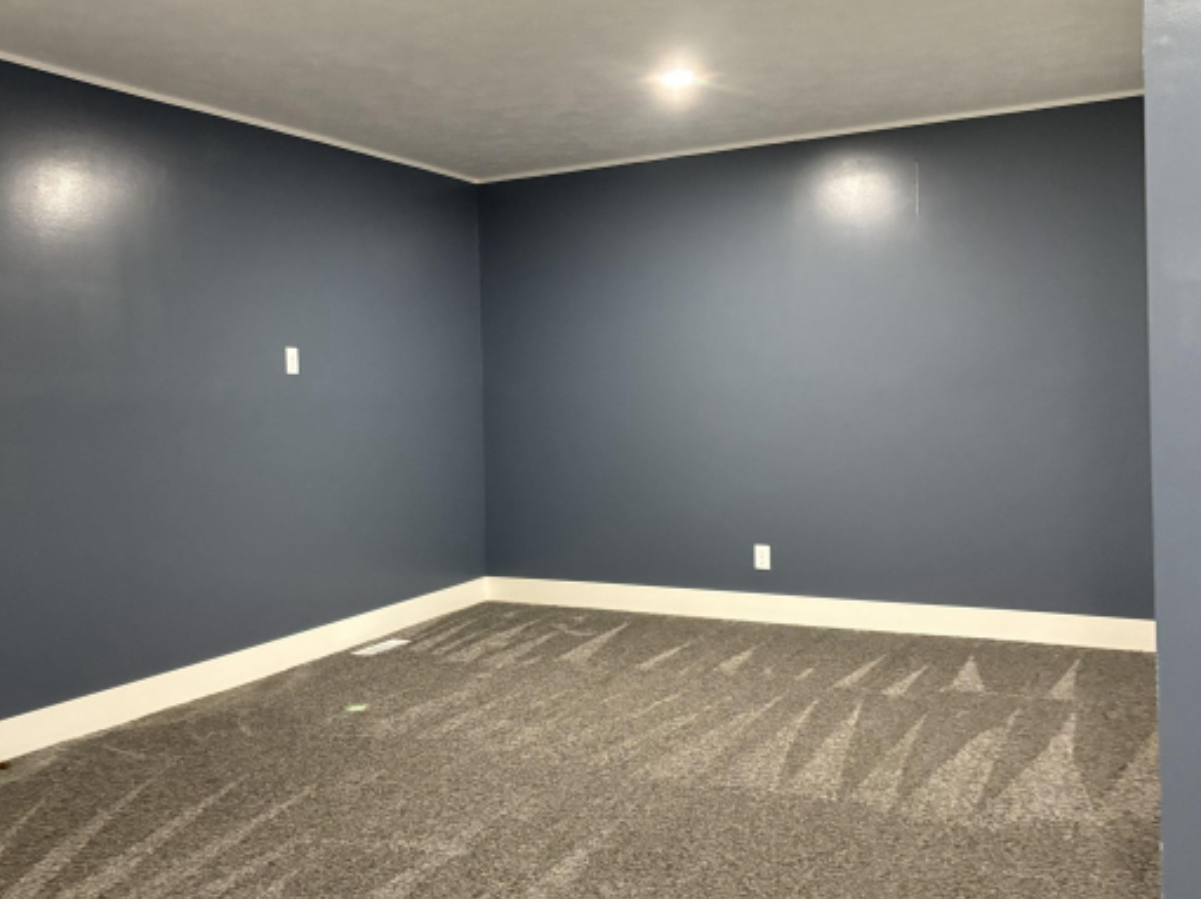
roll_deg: +1.2
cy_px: 395
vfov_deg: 41.7
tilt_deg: +0.2
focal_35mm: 34
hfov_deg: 53.8
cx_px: 526
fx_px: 1179
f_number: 1.6
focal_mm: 5.96
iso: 500
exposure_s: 1/40
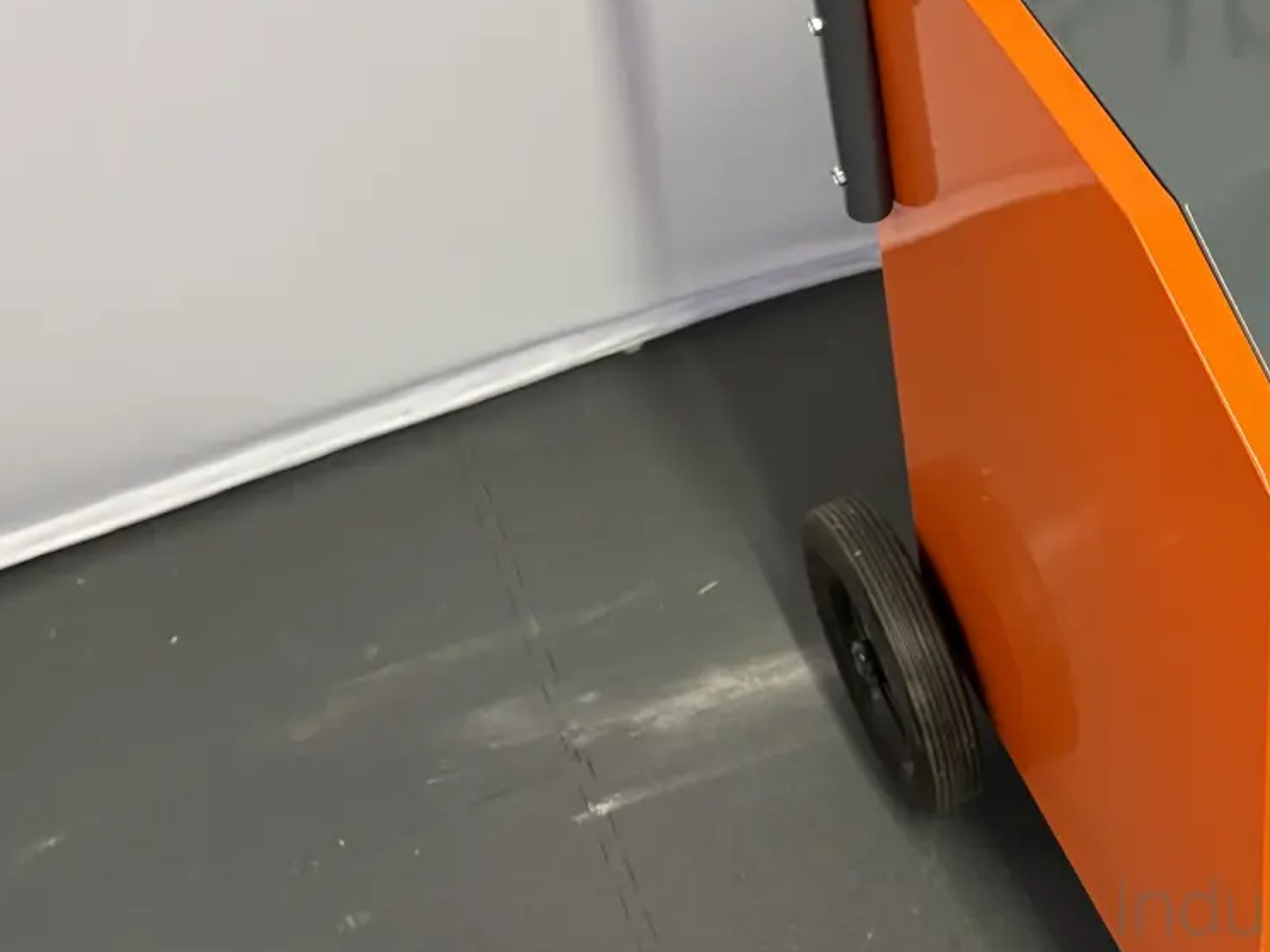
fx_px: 2459
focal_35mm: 67
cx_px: 1217
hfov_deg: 27.6
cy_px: 145
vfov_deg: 21.6
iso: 100
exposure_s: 1/50
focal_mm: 5.96
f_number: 1.6
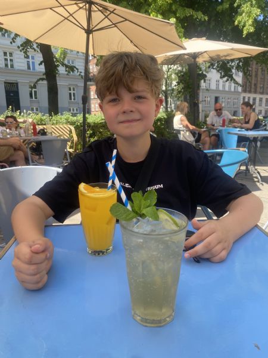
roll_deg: +1.1
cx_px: 134
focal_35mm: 26
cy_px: 179
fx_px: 268
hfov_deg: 53.1
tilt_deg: -10.4
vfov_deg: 67.3
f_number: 1.8
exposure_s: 1/529
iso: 32
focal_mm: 4.25
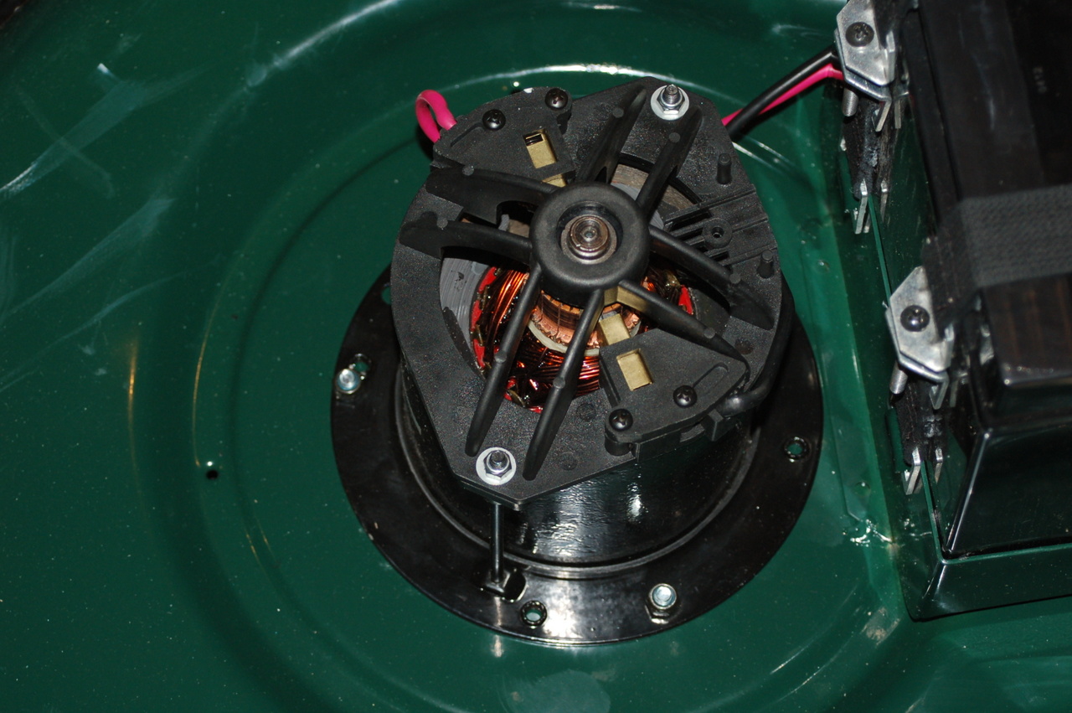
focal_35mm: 120
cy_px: 356
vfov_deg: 11.4
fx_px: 3570
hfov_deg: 17.1
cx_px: 536
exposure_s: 1/60
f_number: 5.6
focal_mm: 80
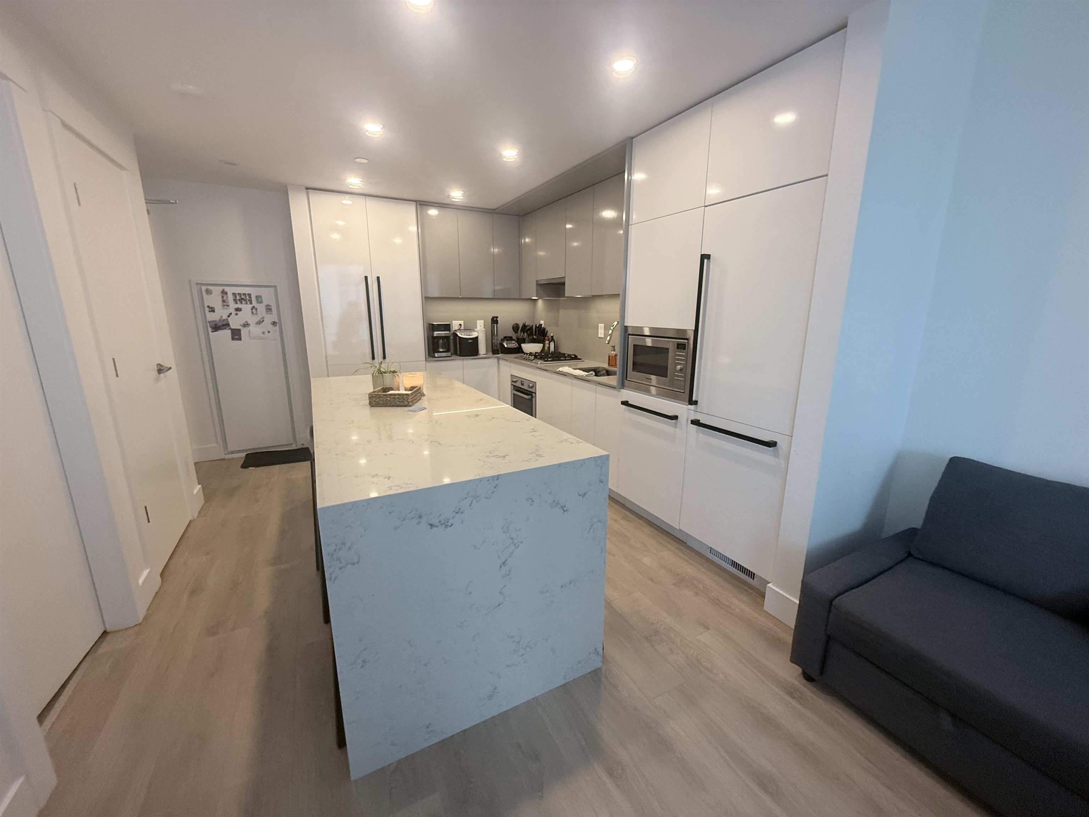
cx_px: 544
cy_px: 408
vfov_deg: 85.7
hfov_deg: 102.1
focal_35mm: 14
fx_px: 440
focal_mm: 2.22
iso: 320
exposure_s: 1/120
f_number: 2.2
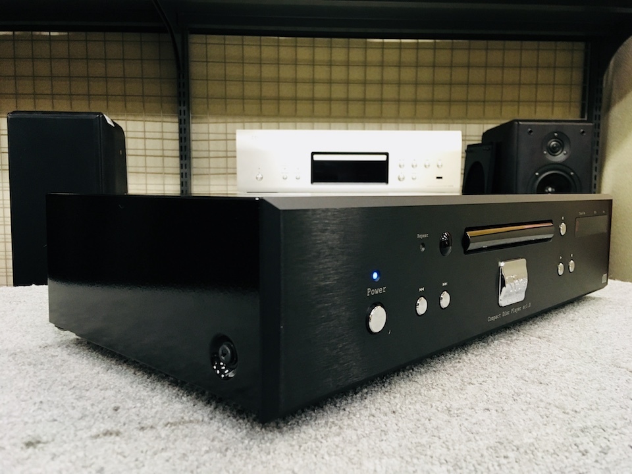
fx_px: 529
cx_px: 316
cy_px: 237
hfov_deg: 61.7
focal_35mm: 29
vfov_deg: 48.2
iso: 125
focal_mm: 4.15
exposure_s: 1/30
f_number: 2.2
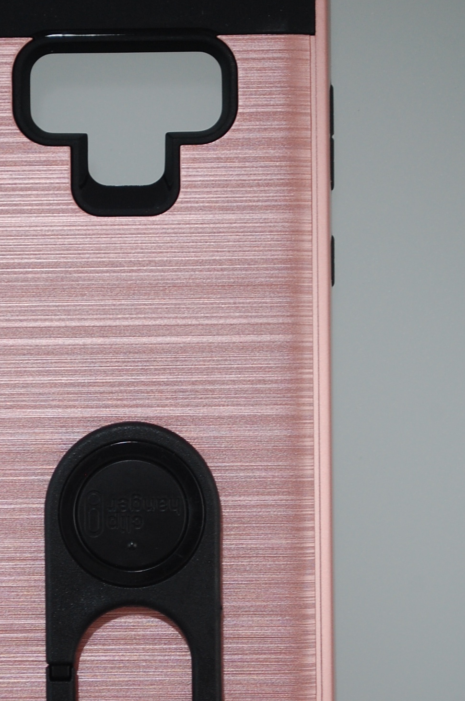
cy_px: 412
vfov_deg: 18.4
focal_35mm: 111
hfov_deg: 12.3
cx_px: 151
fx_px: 2159
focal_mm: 48
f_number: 5.6
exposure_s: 1/30
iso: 400
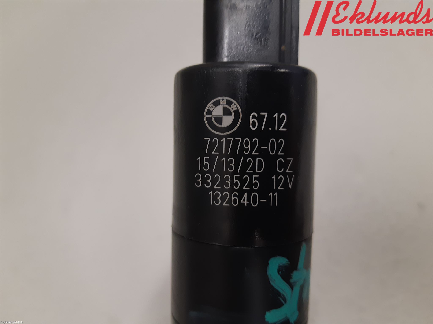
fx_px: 325
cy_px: 162
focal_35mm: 26
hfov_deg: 67.3
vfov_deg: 53.1
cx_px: 216
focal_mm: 3.93
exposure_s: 1/50
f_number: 1.7
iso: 125
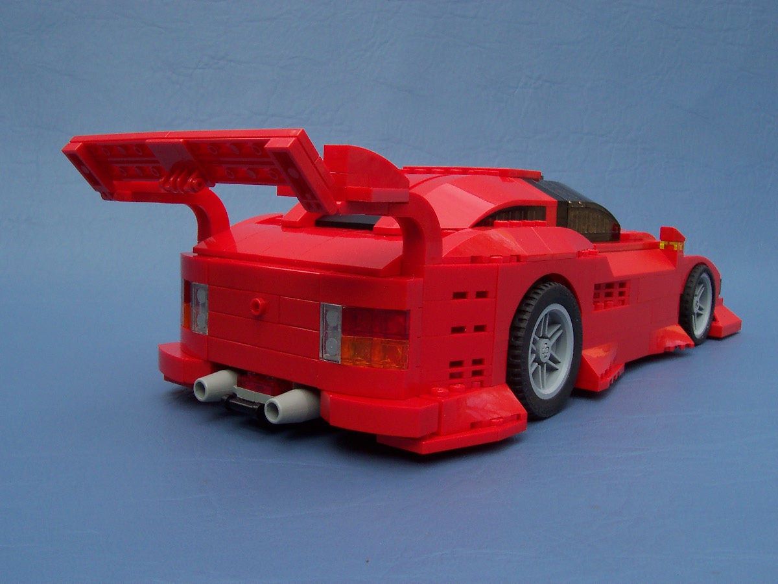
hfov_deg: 50.1
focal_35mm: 37
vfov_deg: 38.7
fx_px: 832
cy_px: 292
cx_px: 389
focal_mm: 5.6
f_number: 5.6
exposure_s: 1/180
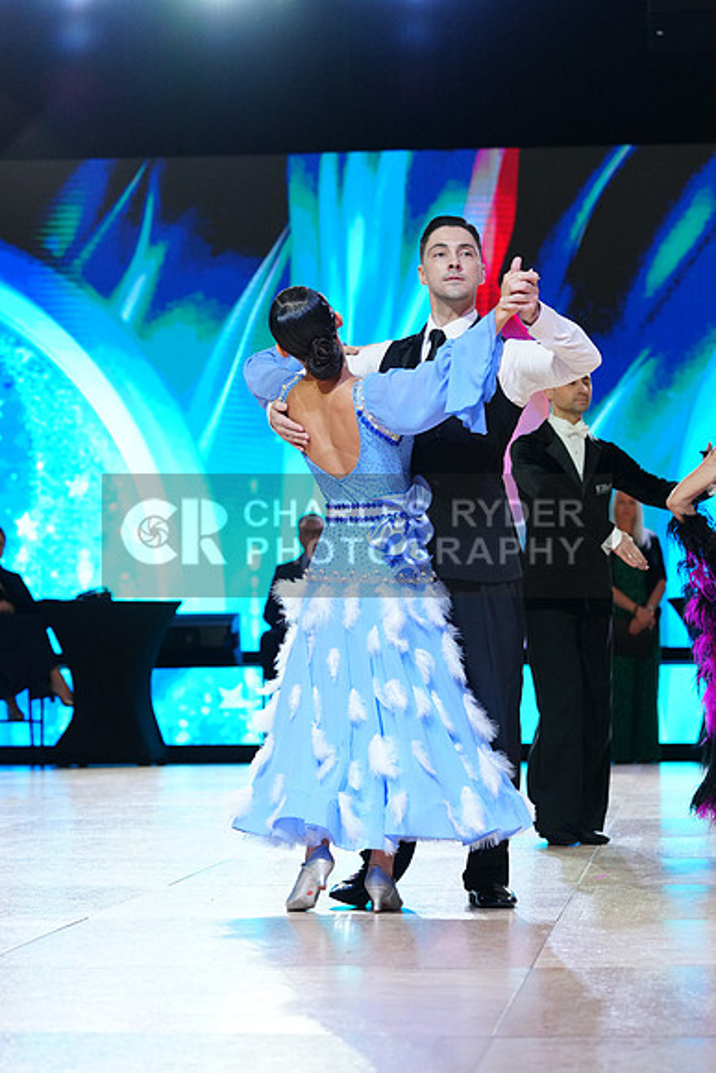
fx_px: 2832
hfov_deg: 14.4
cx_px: 358
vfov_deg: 21.5
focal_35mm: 95
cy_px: 536
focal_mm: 95
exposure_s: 1/320
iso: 2500
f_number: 4
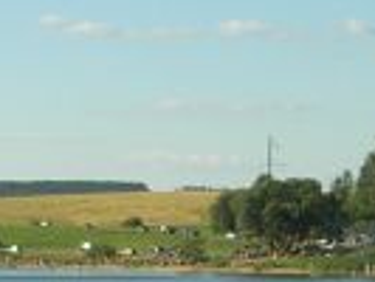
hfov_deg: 8.6
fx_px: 2472
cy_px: 279
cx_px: -51
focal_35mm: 228
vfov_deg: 6.5
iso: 64
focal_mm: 7.8
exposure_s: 1/523
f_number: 4.8
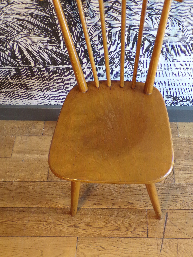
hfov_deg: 36.7
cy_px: 105
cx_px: 114
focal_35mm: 39
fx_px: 290
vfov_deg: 47.6
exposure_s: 1/17
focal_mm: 5.8
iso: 274
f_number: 3.2
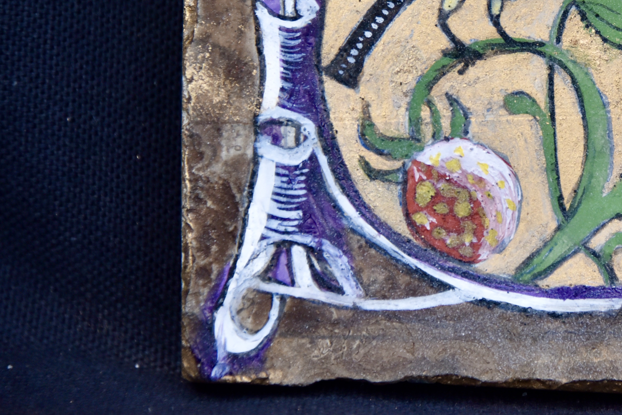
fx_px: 10059
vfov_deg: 2.4
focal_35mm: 582
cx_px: 560
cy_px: 44
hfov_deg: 3.5
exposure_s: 1/2500
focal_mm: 300
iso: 800
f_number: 6.3
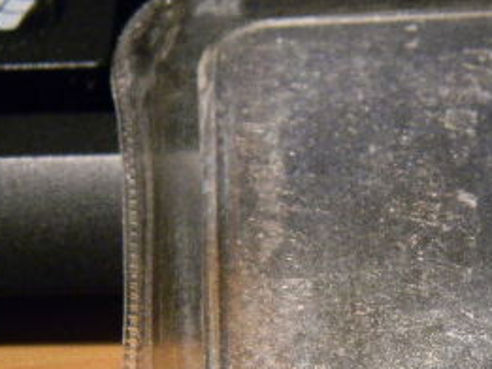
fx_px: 2261
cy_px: 336
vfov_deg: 9.3
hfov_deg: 12.3
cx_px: 445
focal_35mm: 159
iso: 288
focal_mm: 15.1
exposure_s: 1/30
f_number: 4.5
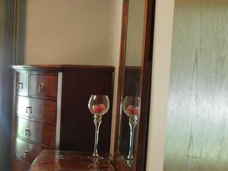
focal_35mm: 69
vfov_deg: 21.2
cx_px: -36
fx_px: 455
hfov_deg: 25.6
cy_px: 128
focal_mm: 4
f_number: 3
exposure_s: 1/25
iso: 400
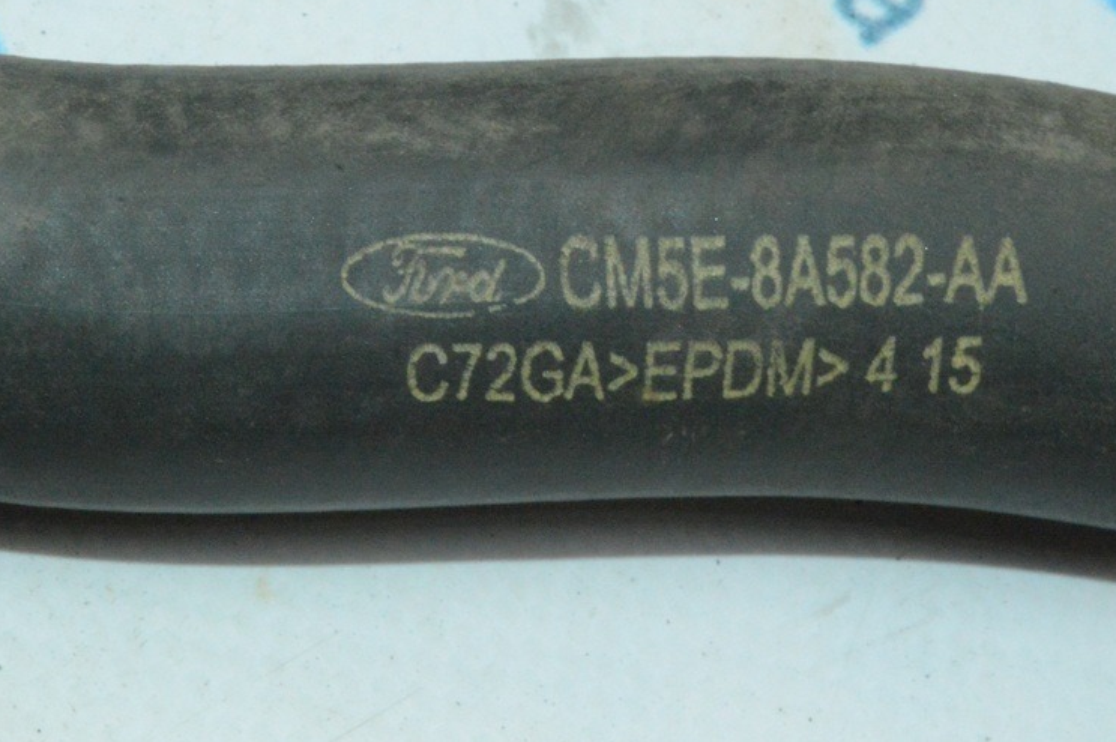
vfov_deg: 12.0
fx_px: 3521
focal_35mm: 114
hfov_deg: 18.0
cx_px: 688
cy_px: 354
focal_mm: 55
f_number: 36
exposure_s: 1/30
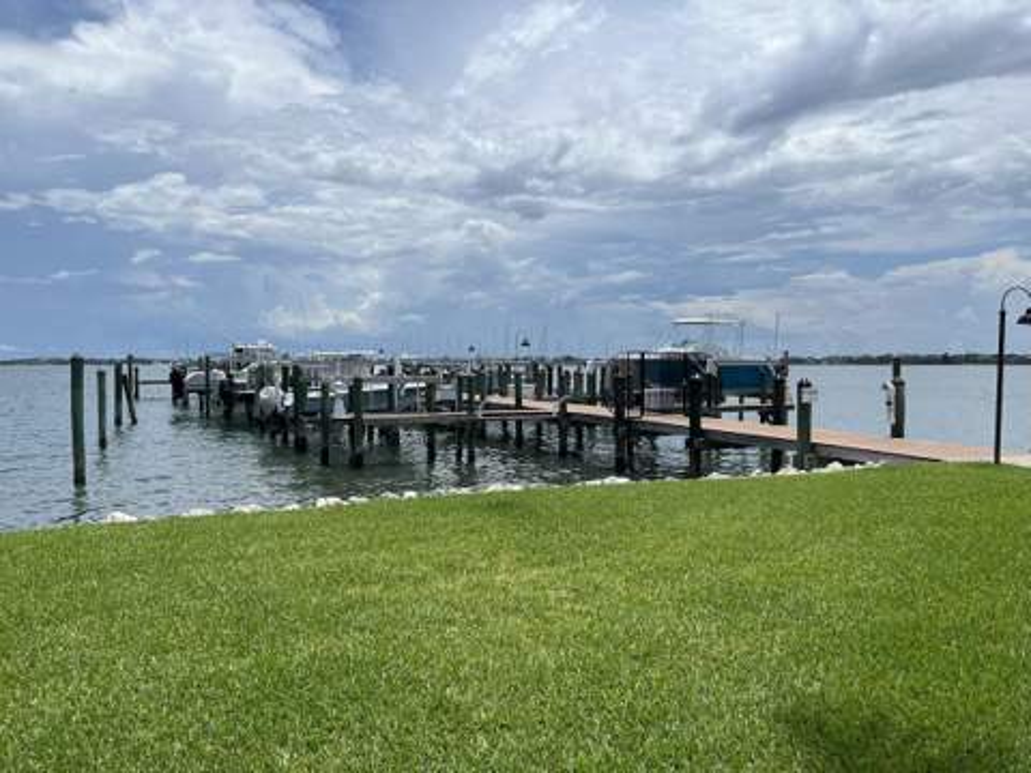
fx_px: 774
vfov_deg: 53.1
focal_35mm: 26
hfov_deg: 67.3
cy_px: 386
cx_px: 516
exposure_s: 1/7353
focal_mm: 5.1
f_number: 1.6
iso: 50
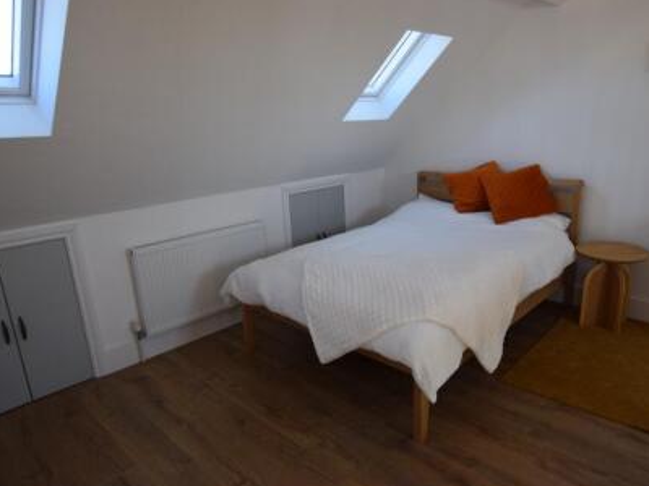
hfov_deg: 71.4
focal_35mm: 24
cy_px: 249
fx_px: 450
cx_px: 355
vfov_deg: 56.8
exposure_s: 1/100
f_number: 5
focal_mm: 14
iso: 400
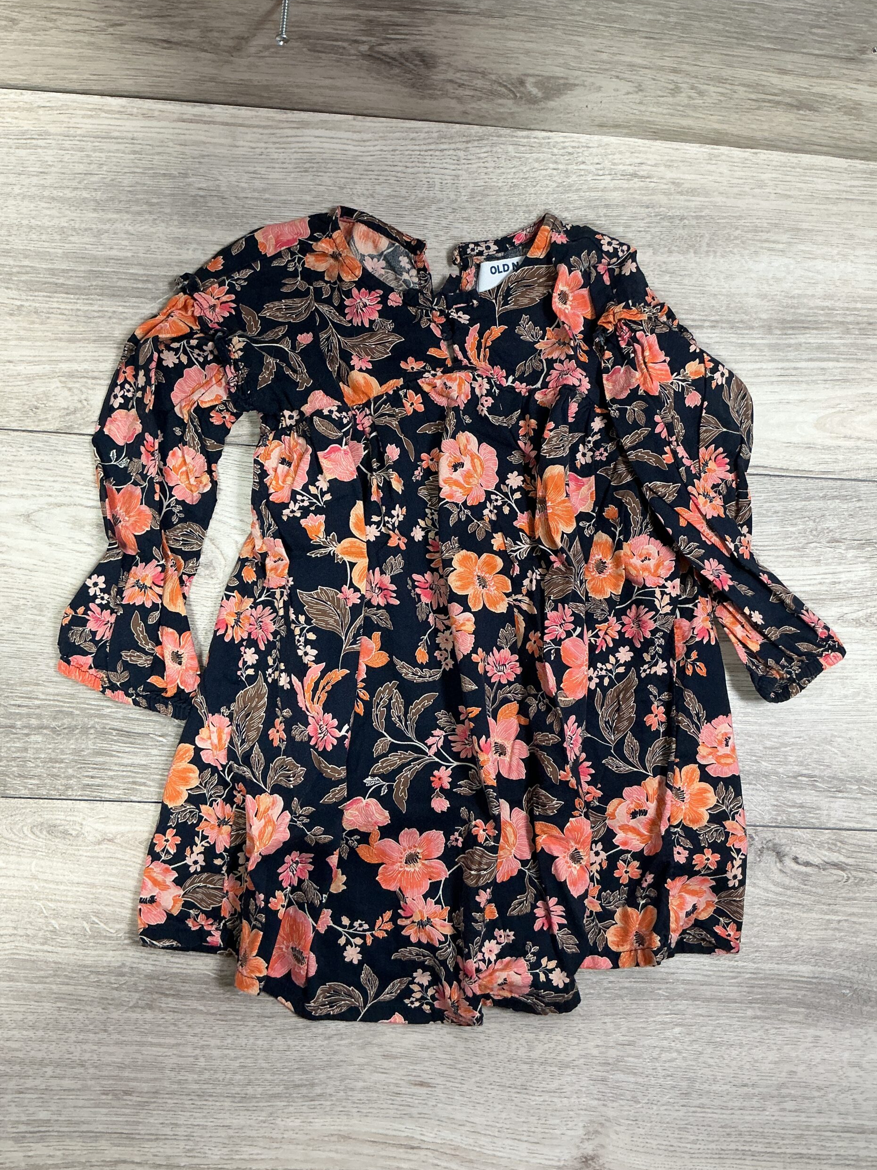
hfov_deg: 46.8
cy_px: 576
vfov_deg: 60.0
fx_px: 1013
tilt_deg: -83.5
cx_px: 446
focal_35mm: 30
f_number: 1.8
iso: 100
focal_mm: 3
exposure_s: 1/50
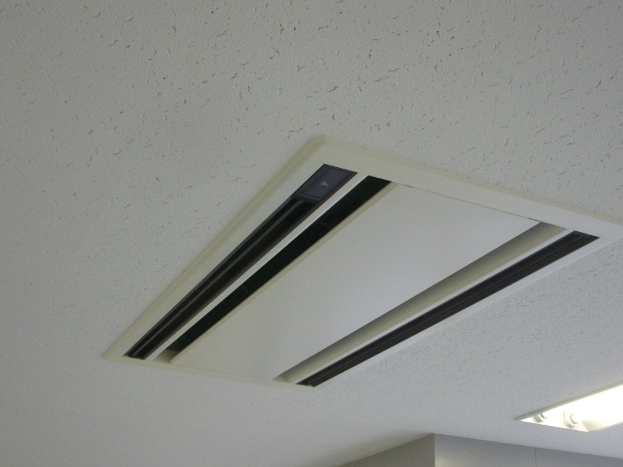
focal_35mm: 53
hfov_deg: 36.1
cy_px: 280
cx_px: 339
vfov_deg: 27.5
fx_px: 954
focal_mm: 6.2
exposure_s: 1/125
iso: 177
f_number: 2.8
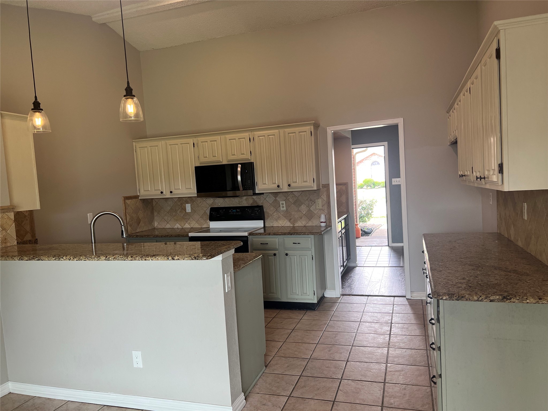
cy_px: 206
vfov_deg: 53.1
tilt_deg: -3.3
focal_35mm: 26
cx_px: 274
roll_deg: +3.2
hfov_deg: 67.3
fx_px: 412
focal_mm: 5.7
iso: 64
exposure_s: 1/125
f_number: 1.5
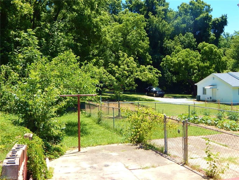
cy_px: 90
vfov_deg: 37.7
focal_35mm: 38
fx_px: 262
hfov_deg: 49.0
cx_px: 120
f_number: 3.4
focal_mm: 6.8
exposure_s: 1/640
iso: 125
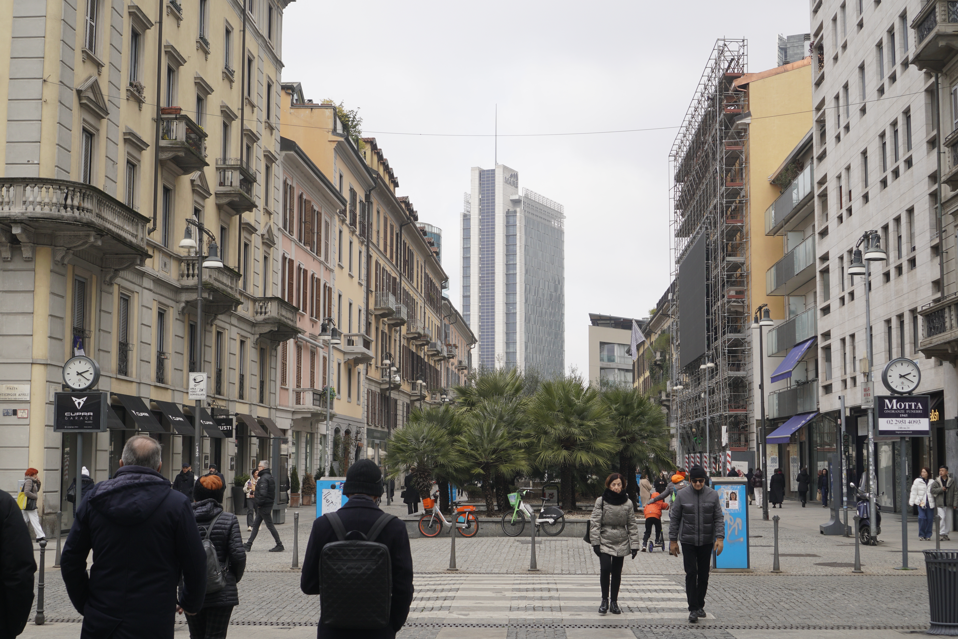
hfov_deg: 37.9
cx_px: 479
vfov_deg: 25.8
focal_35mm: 52
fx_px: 1397
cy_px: 320
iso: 200
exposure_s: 1/125
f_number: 8
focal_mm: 35
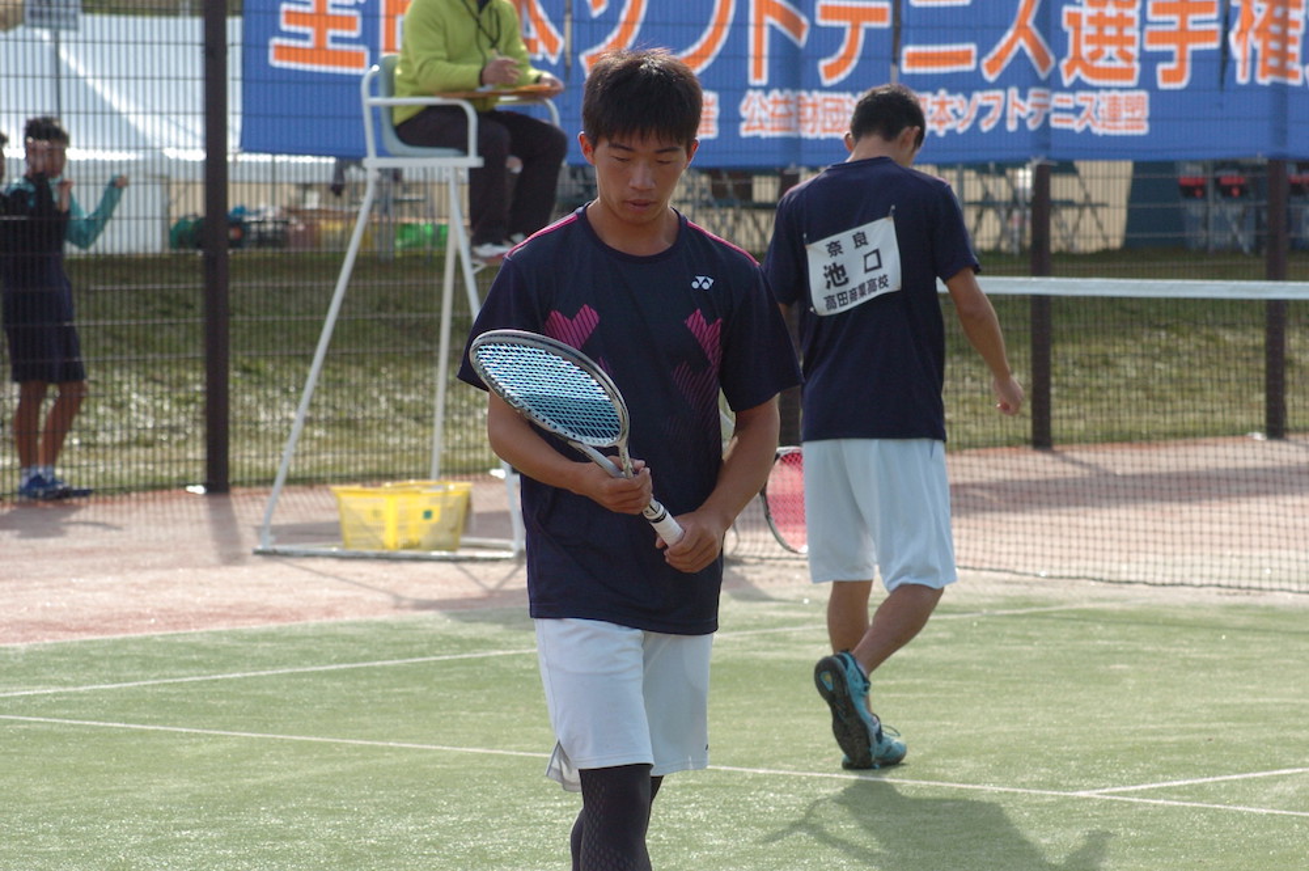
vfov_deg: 7.5
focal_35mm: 183
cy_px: 436
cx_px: 654
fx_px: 6648
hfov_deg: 11.2
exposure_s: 1/500
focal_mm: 122
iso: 400
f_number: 7.1
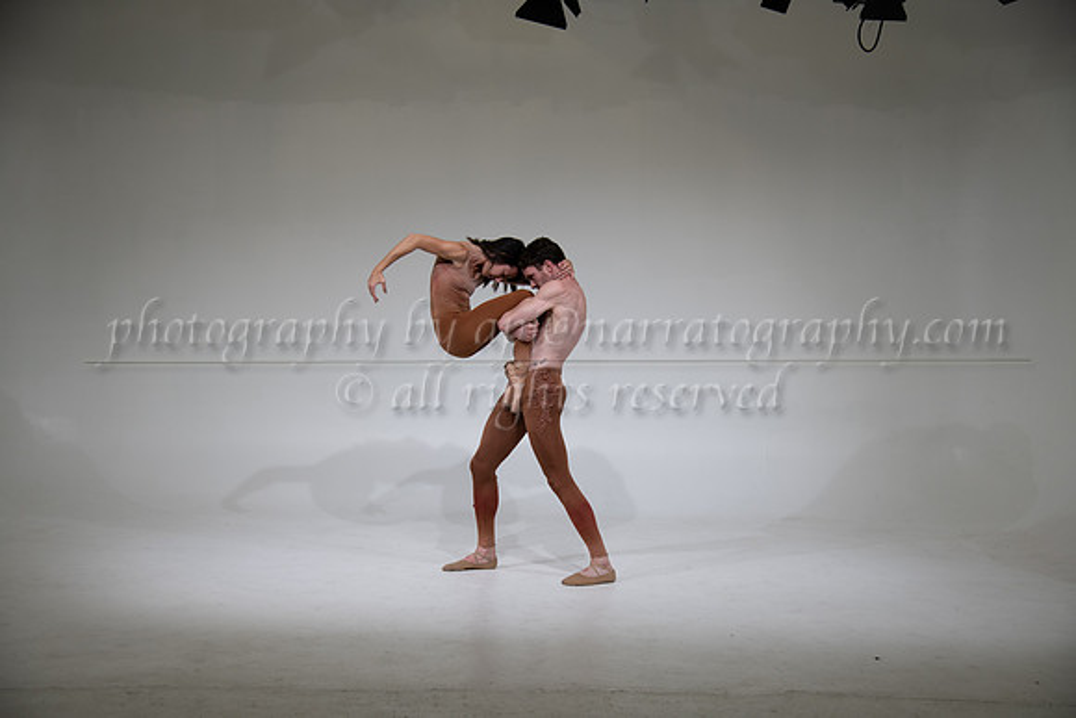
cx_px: 538
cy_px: 359
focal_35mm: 44
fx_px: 1315
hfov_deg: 44.5
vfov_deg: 30.5
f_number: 4
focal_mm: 44
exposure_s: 1/250
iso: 400
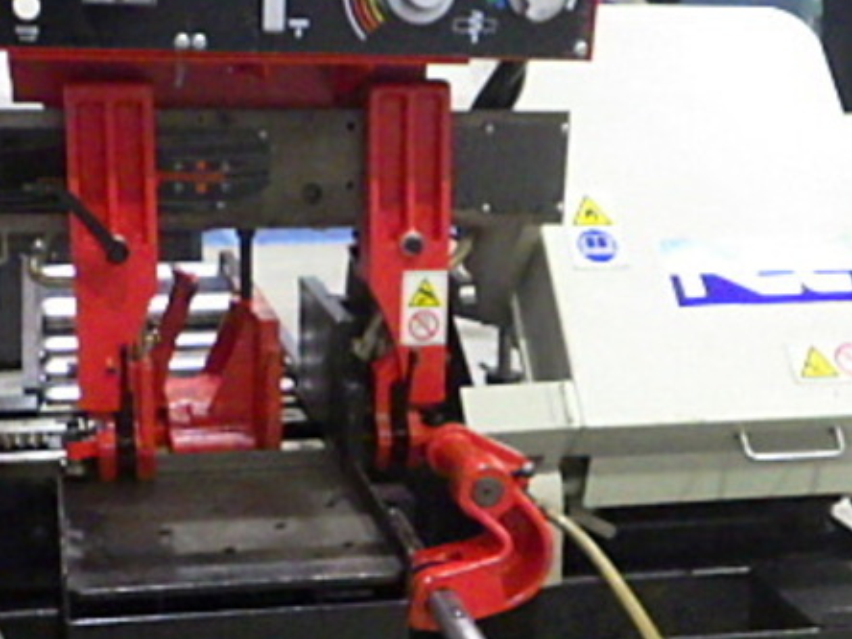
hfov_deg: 30.7
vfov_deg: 23.0
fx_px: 1551
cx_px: 361
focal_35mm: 63
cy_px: 510
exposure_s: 1/45
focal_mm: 5
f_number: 3.5
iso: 1600
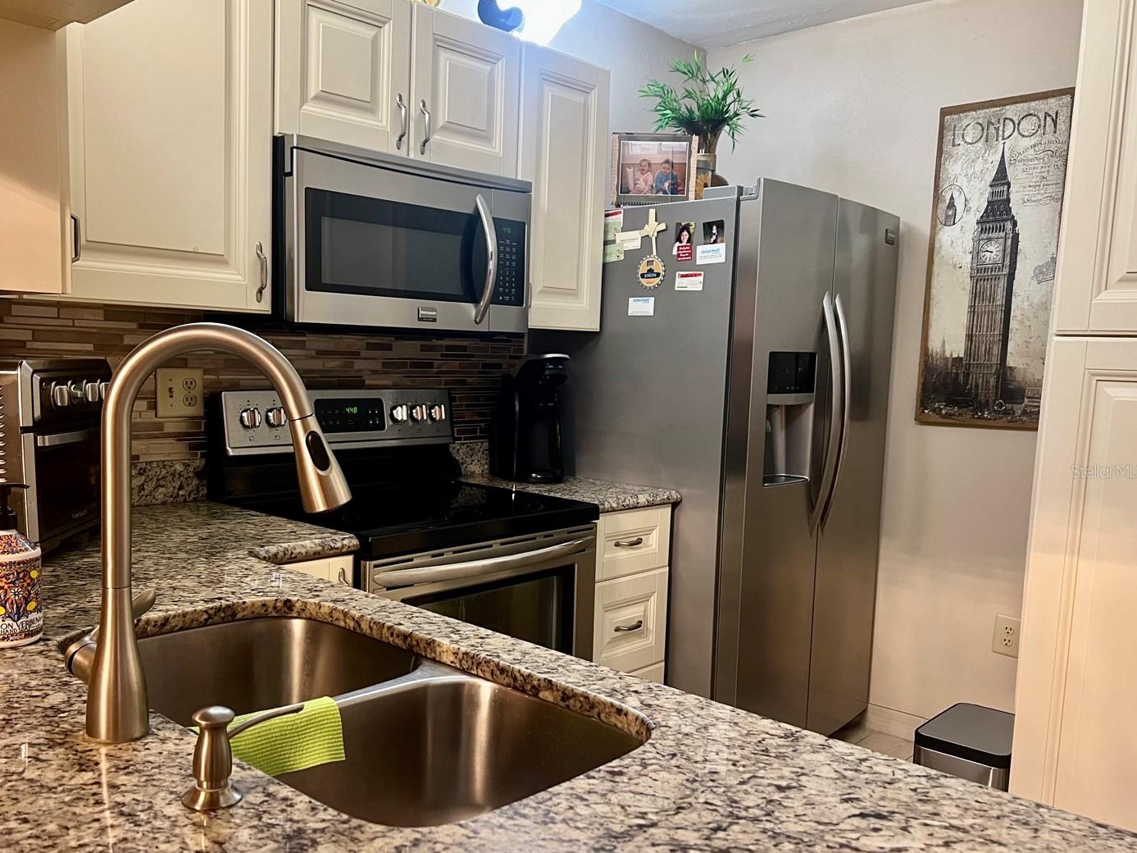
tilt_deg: -8.0
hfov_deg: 59.7
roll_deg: -1.9
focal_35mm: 30
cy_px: 471
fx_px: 985
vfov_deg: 46.7
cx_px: 493
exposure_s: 1/60
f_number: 1.5
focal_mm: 5.7
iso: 320
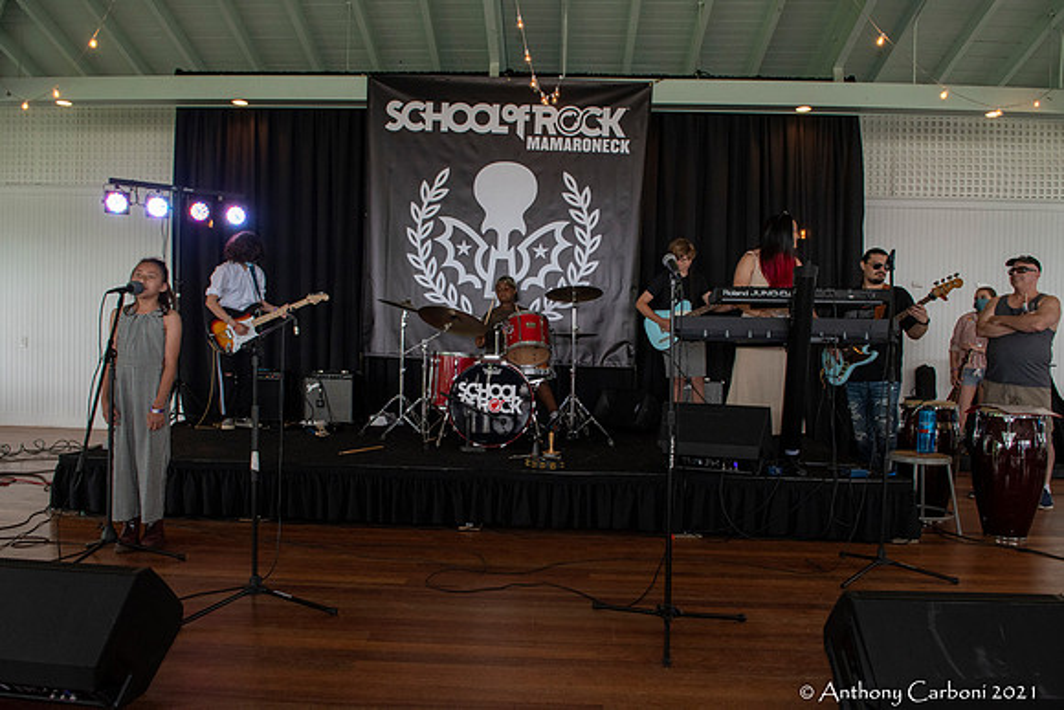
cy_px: 355
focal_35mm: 26
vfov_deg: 50.4
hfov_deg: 70.4
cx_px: 532
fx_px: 754
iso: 800
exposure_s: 1/125
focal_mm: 17
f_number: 5.6
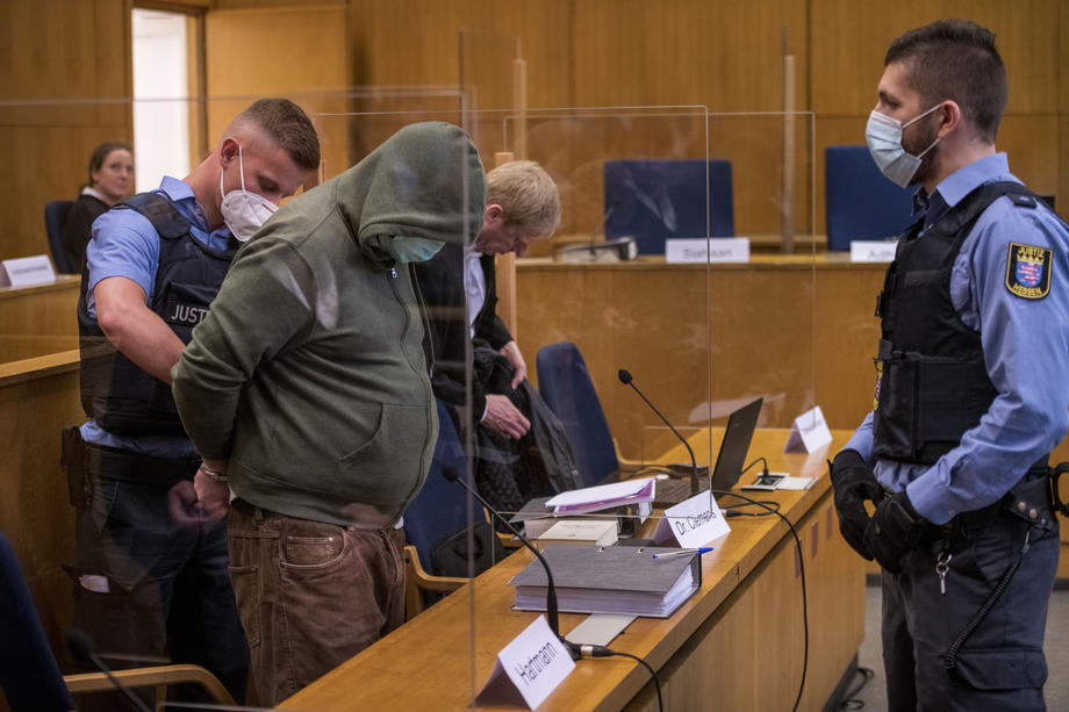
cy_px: 356
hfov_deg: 28.8
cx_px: 534
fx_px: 2078
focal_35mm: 70
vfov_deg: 19.4
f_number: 2.8
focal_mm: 70
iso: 2500
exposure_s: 1/200
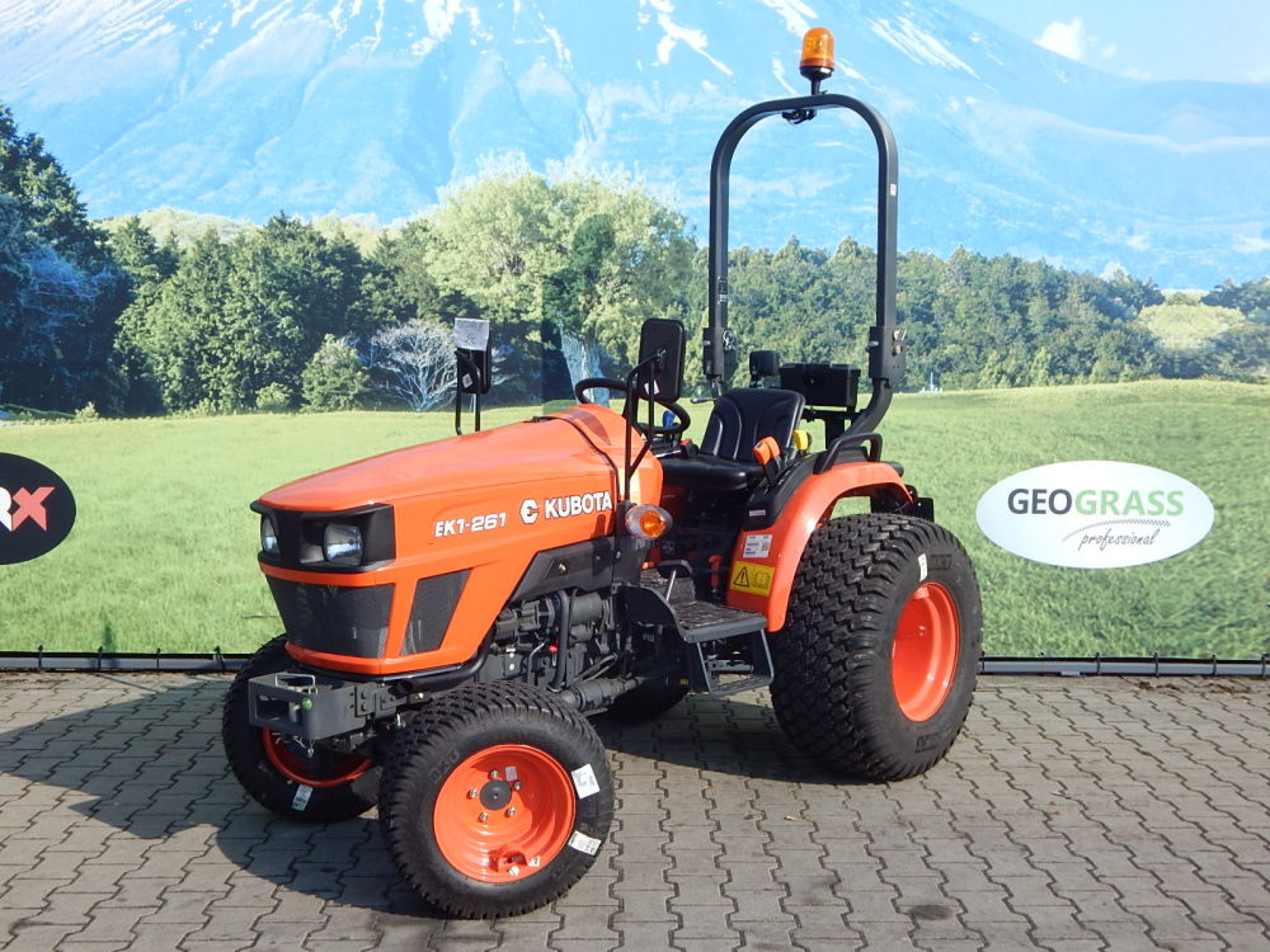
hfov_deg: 49.0
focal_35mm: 38
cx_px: 635
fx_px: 1394
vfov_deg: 37.7
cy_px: 476
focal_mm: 6.8
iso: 125
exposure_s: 1/1500
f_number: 3.4
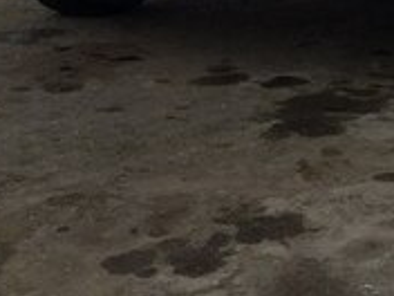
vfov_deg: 12.9
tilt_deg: -3.6
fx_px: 1241
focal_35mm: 109
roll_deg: -1.5
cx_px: 387
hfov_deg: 17.6
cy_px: -151
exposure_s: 1/243
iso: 32
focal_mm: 4.15
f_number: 2.2
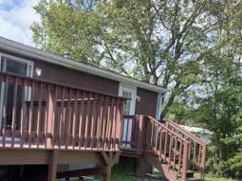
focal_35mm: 49
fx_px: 342
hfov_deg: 36.2
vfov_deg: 29.1
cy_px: 139
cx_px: 17
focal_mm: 4.25
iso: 25
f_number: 1.8
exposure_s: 1/635
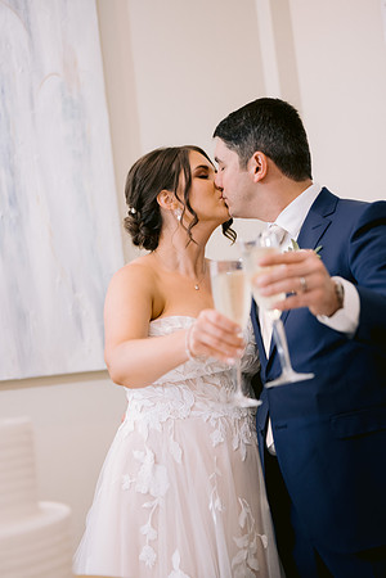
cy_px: 289
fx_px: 804
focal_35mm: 50
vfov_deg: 39.6
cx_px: 193
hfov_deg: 27.0
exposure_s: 1/125
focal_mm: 50
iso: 1000
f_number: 2
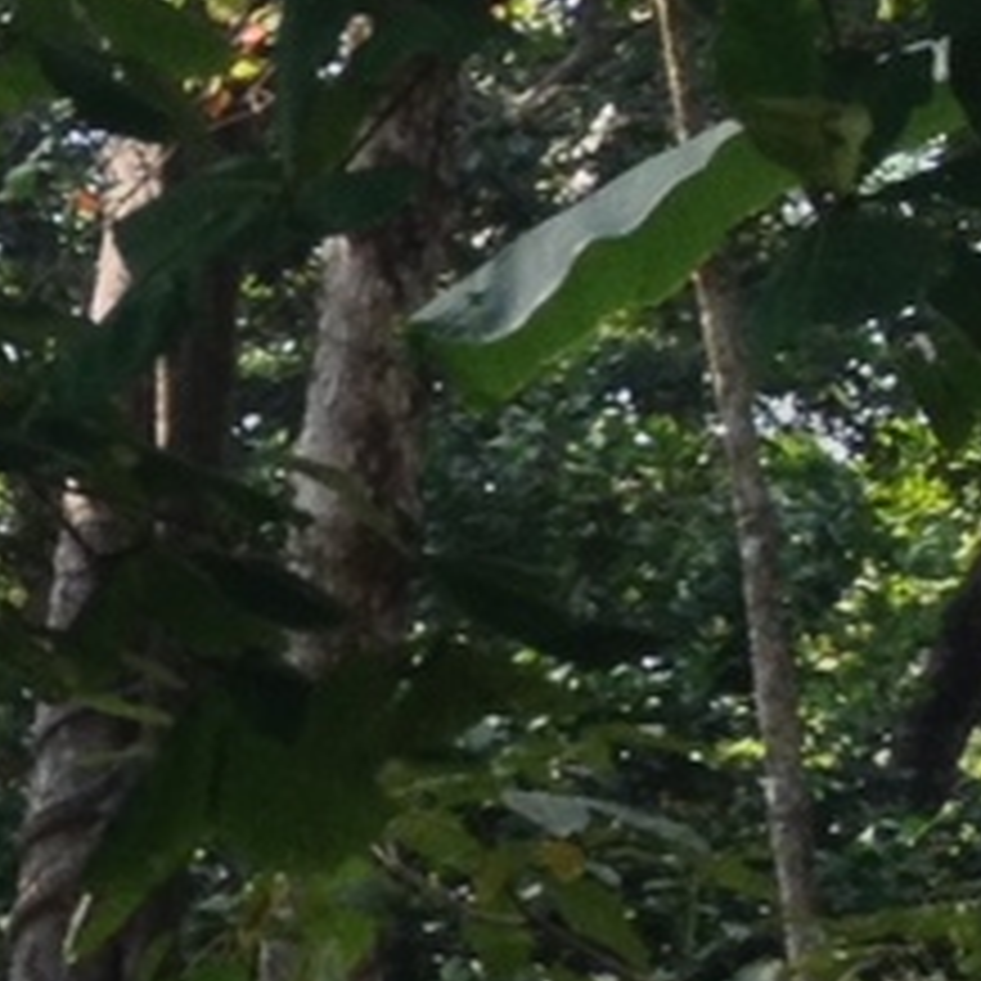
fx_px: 7278
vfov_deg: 7.6
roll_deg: +0.0
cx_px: -2295
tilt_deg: +0.0
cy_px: 1418
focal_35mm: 227
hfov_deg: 6.7
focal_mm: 4.28
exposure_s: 1/308
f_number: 2.4
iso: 50
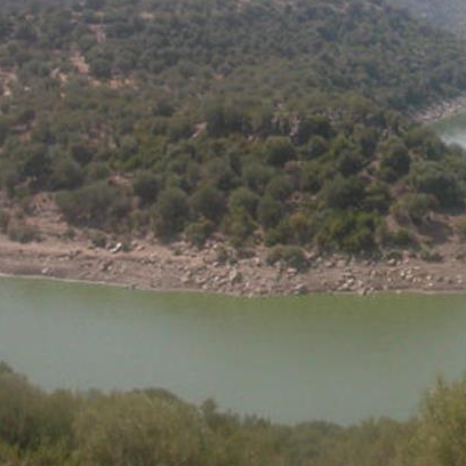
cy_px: 115
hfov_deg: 20.6
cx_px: 444
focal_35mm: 82
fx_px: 1249
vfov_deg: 21.0
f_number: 4.5
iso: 100
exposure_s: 1/518
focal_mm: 5.6
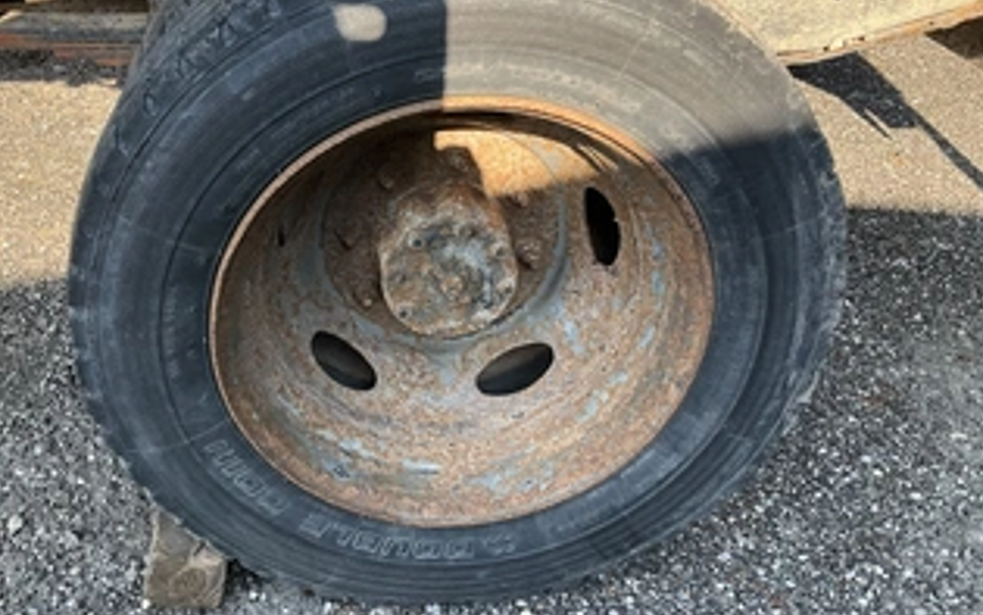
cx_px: 396
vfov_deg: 32.7
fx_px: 1045
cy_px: 265
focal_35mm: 39
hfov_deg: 50.1
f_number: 1.8
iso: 20
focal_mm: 3
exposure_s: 1/222
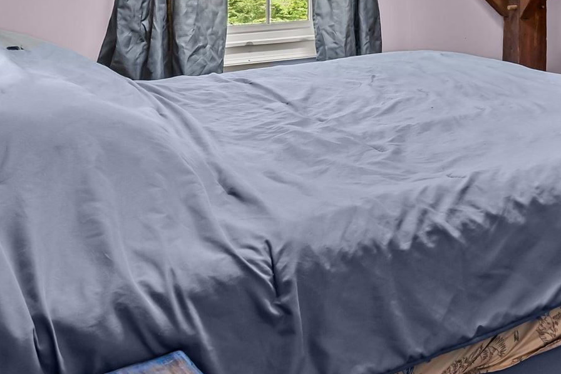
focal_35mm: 48
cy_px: -60
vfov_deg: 25.5
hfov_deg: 33.8
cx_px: 664
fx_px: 748
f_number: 9
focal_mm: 14
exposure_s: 1.3
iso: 400
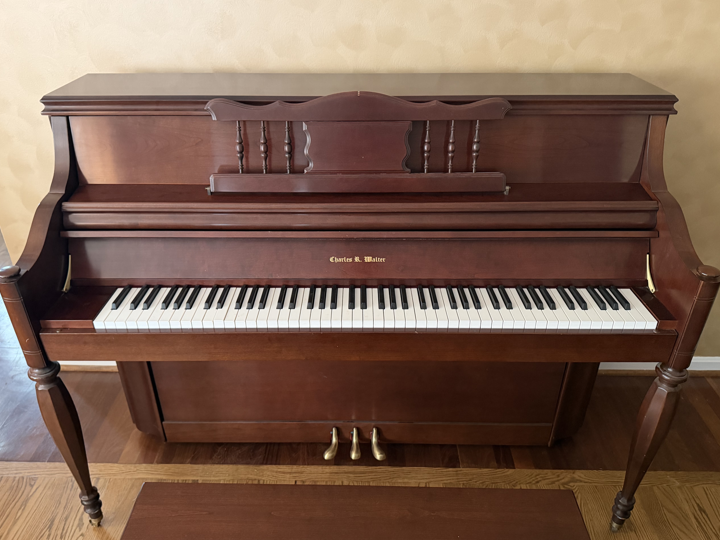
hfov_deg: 65.3
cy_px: 276
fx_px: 562
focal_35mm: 27
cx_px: 351
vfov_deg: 51.4
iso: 800
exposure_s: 1/30
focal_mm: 6.76
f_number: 1.78
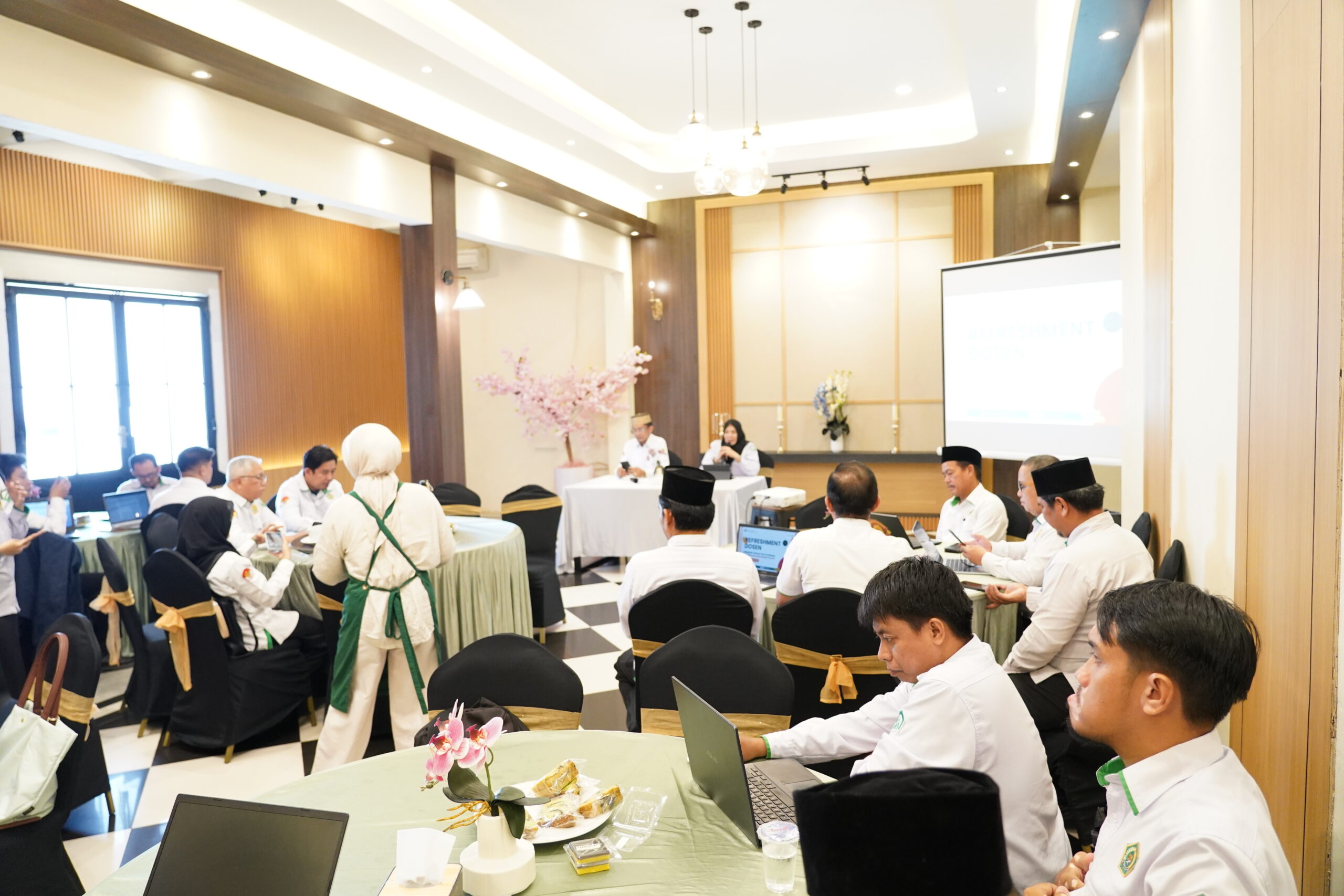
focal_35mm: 24
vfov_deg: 53.1
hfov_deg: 73.7
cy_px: 448
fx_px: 896
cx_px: 672
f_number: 4
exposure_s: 1/100
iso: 5000
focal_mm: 24
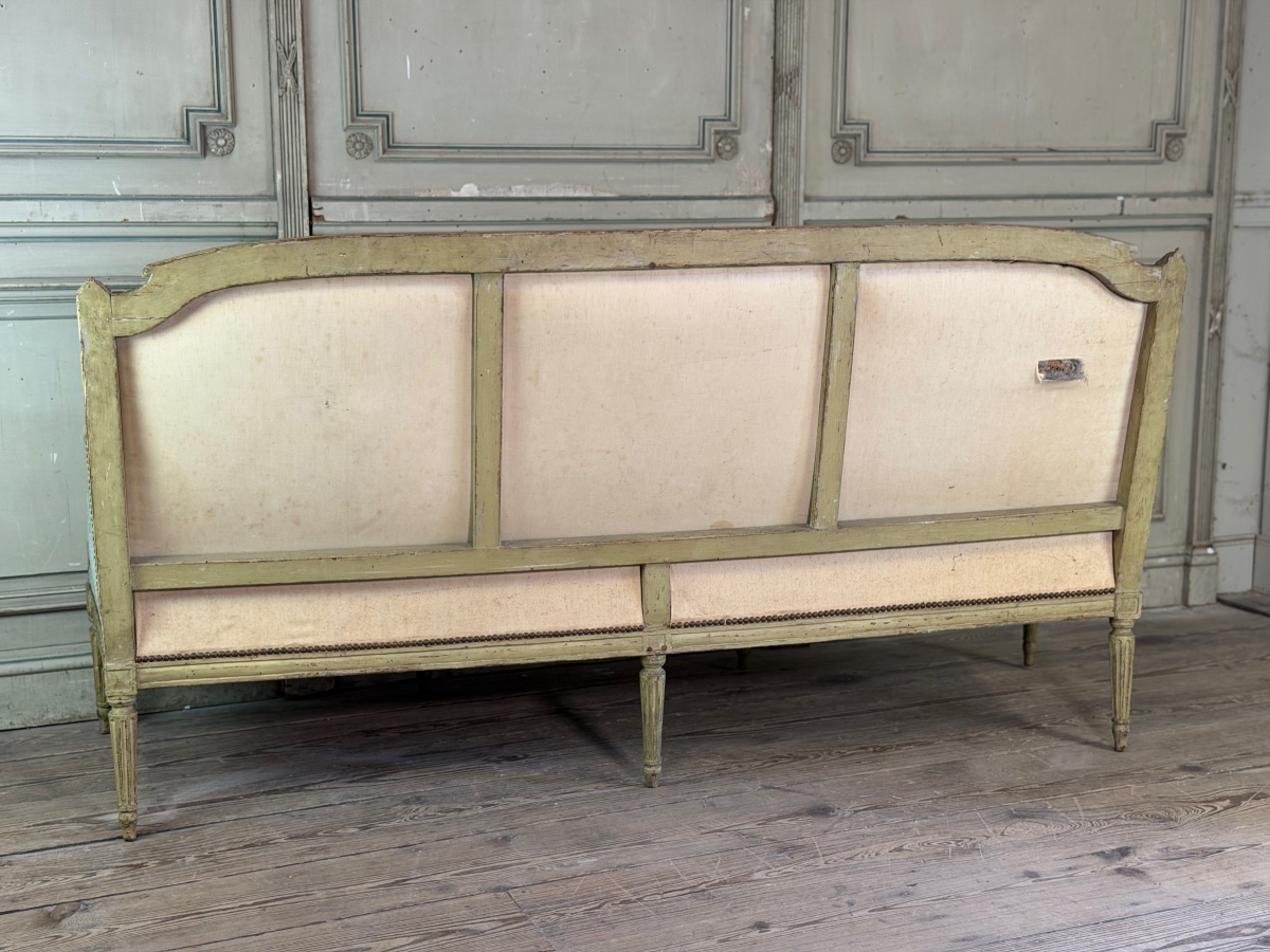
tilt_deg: -9.7
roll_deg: +0.4
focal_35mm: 48
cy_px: 476
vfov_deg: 30.3
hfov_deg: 39.7
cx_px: 635
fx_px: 1761
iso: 100
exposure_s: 1/50
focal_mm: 6.76
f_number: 1.78
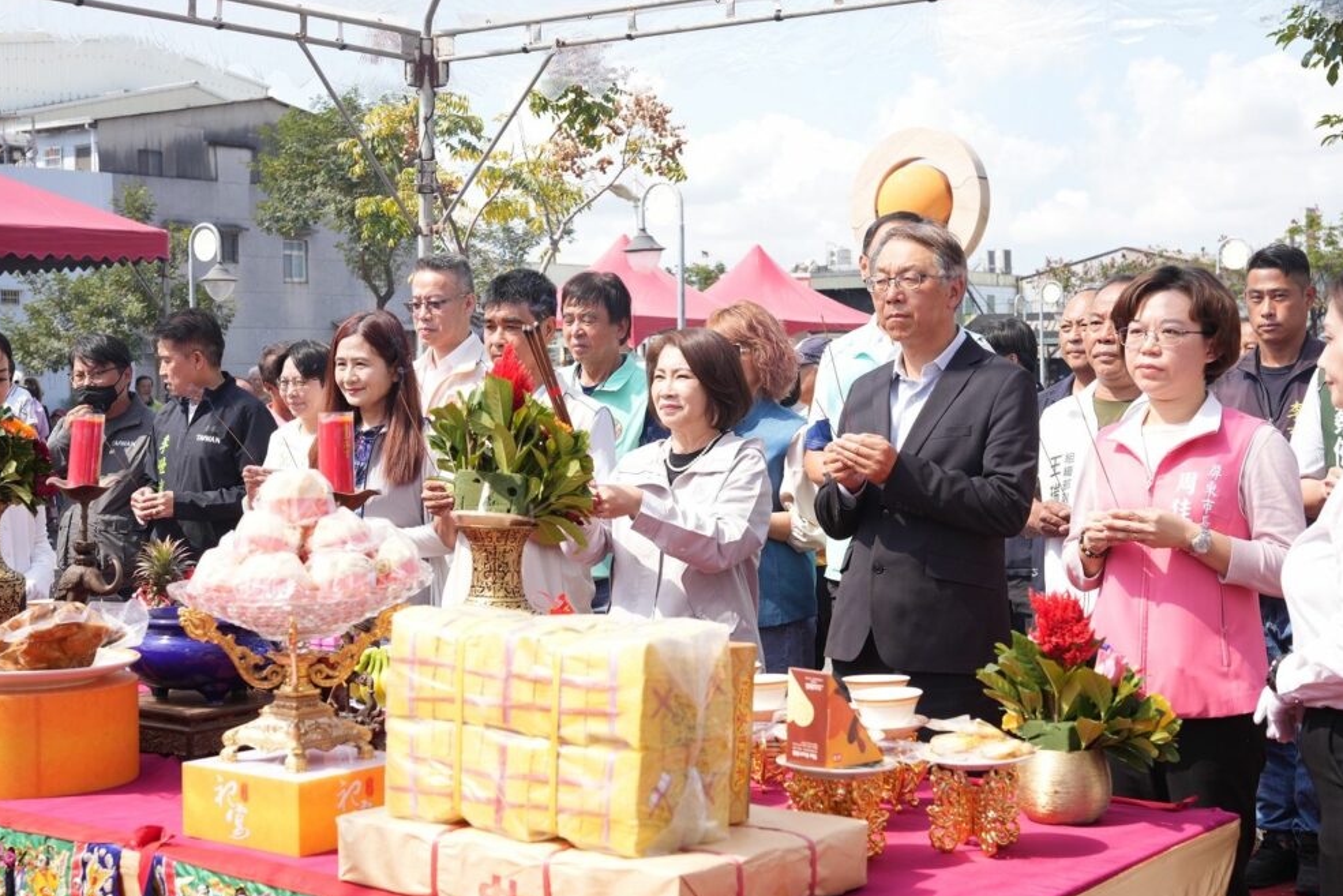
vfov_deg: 25.7
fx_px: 1963
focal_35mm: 53
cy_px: 455
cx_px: 649
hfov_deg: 37.8
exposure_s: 1/200
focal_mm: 50.6
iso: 160
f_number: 8
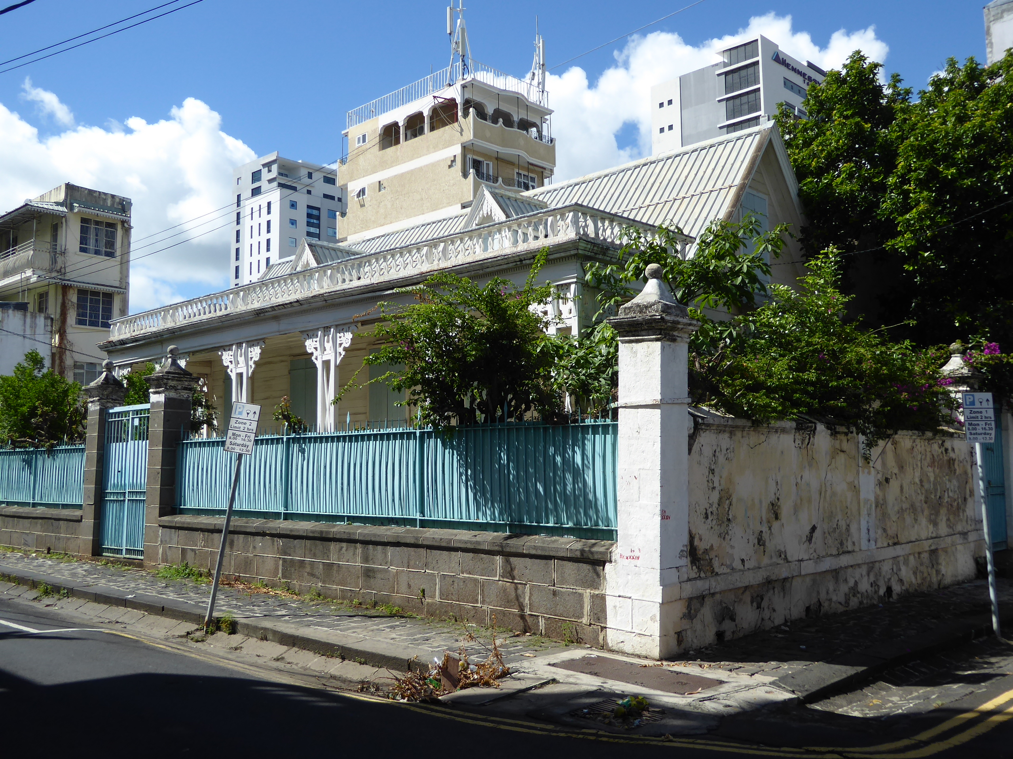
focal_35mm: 34
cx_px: 506
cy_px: 380
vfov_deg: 41.8
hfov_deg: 54.0
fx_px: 995
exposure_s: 1/800
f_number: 3.6
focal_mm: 5.8
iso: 80
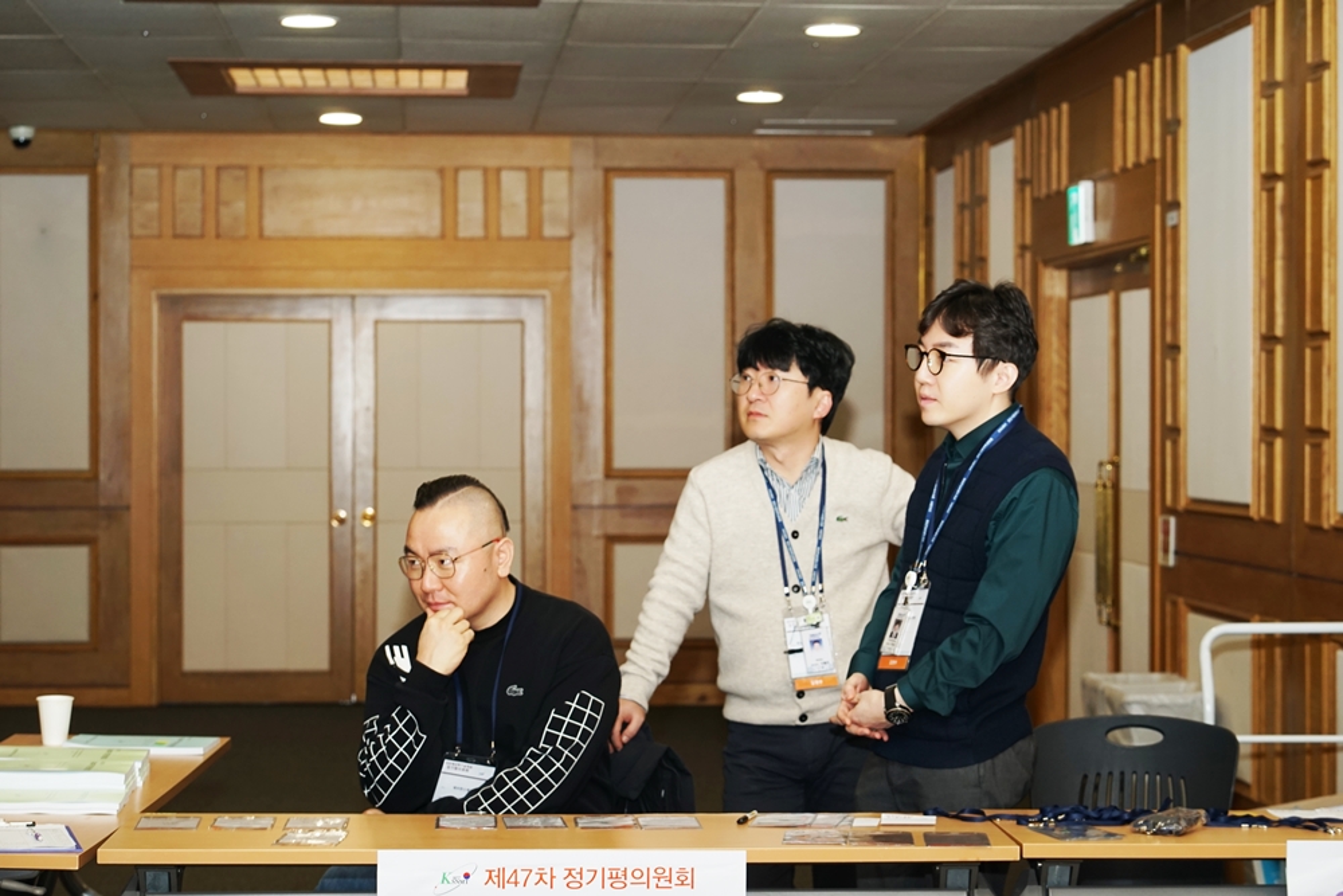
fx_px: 3171
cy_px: 448
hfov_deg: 23.9
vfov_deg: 16.1
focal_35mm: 85
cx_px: 672
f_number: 6.3
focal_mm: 85
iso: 400
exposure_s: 1/80
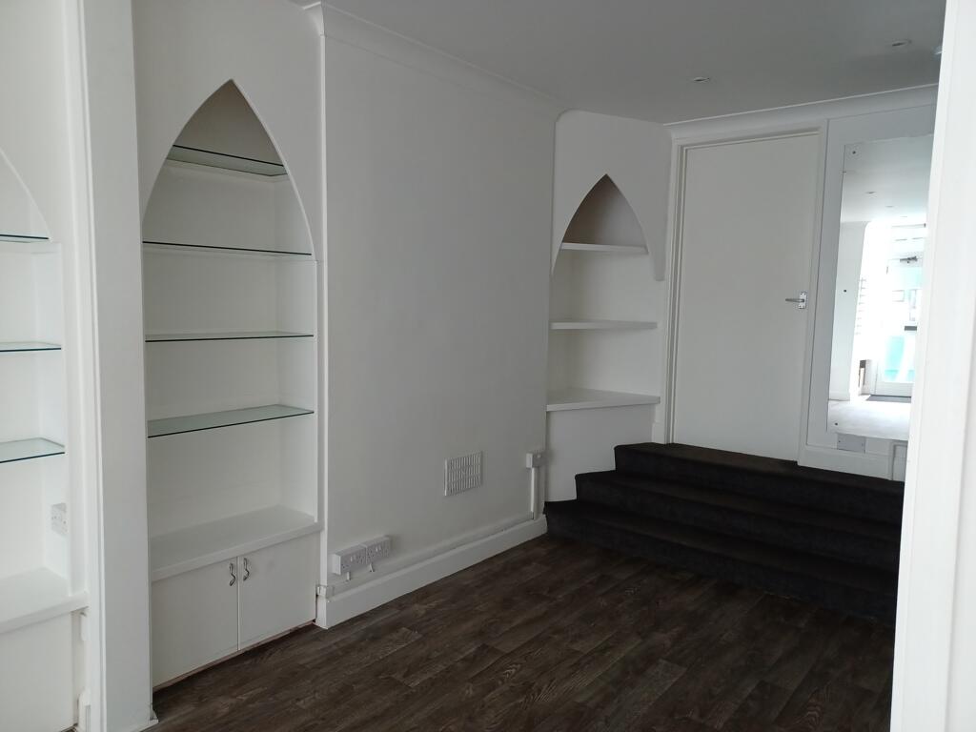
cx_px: 488
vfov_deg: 54.9
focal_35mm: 25
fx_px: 705
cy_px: 366
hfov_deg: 69.4
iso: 320
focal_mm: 4.6
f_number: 1.8
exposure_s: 1/33.3
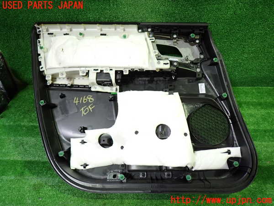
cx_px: 137
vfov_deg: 54.9
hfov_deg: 69.4
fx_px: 198
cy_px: 103
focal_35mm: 25
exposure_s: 1/30
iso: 250
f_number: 2
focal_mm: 4.5
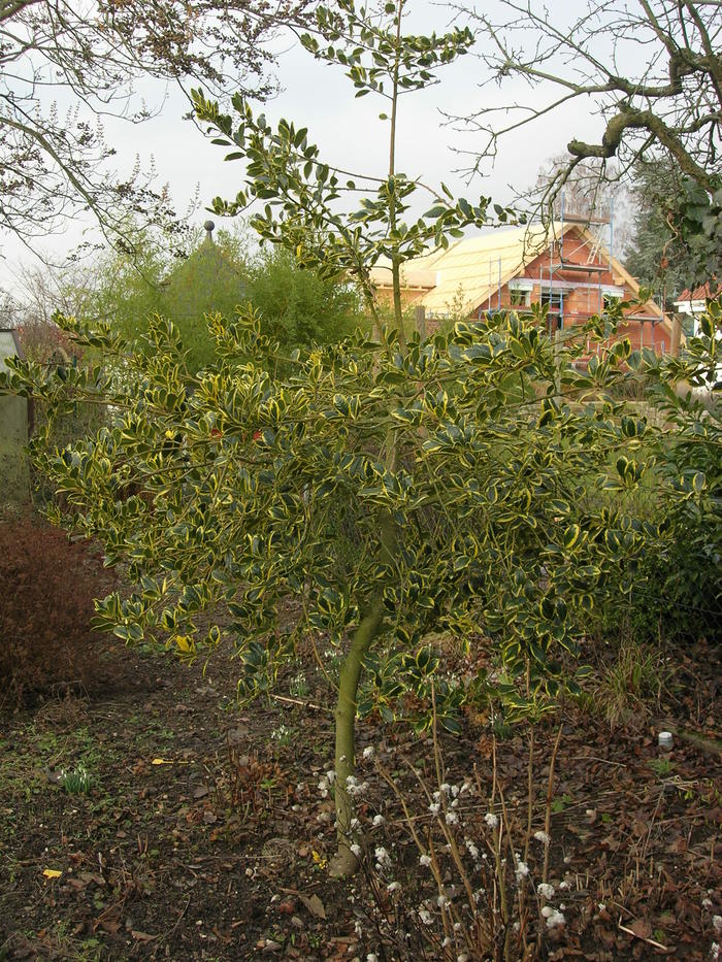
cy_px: 481
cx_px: 361
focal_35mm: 38
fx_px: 1057
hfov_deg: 37.7
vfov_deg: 49.0
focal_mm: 7.8
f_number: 4.8
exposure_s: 1/106
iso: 64
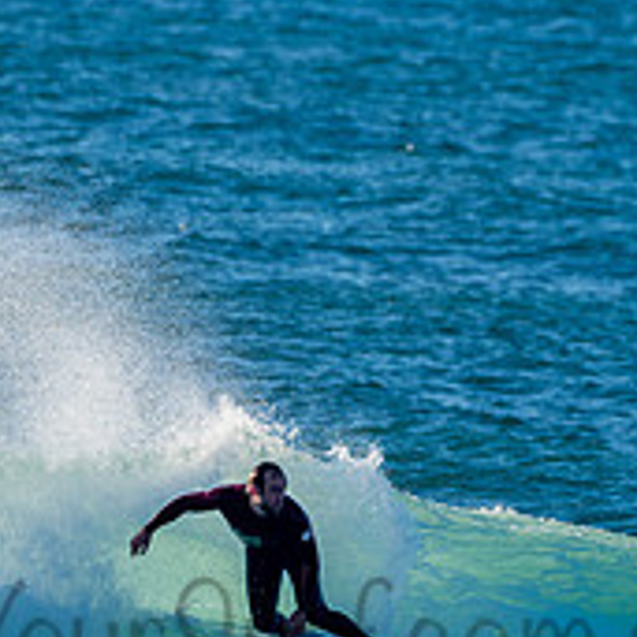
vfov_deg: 1.0
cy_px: 603
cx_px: 335
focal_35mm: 1761
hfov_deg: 1.0
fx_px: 36663
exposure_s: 1/320
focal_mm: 500
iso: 64
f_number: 7.1
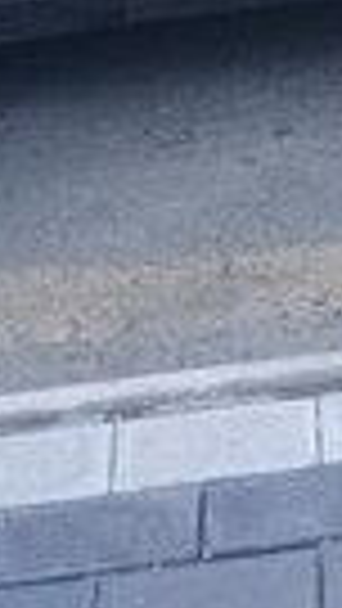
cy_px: -329
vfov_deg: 15.8
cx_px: 657
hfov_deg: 9.2
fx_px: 1998
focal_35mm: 124
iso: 50
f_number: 2.2
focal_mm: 3.3
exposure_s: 1/396
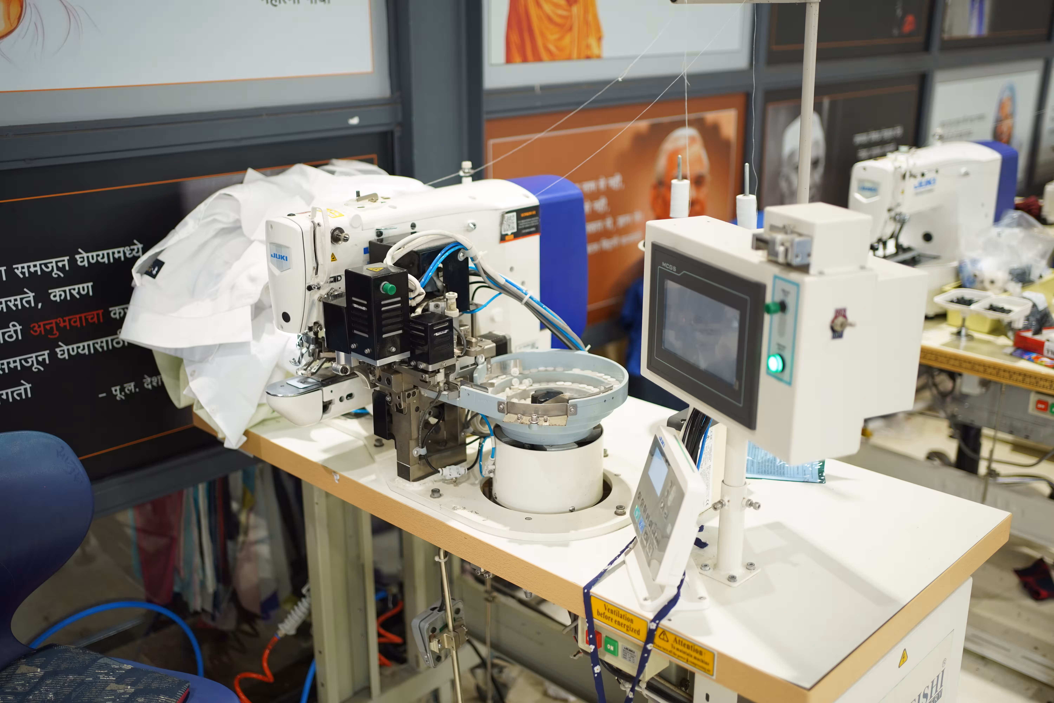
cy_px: 352
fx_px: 1025
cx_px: 527
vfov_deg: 37.9
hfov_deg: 54.4
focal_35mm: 35
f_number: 1.8
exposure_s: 1/200
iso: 320
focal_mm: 35
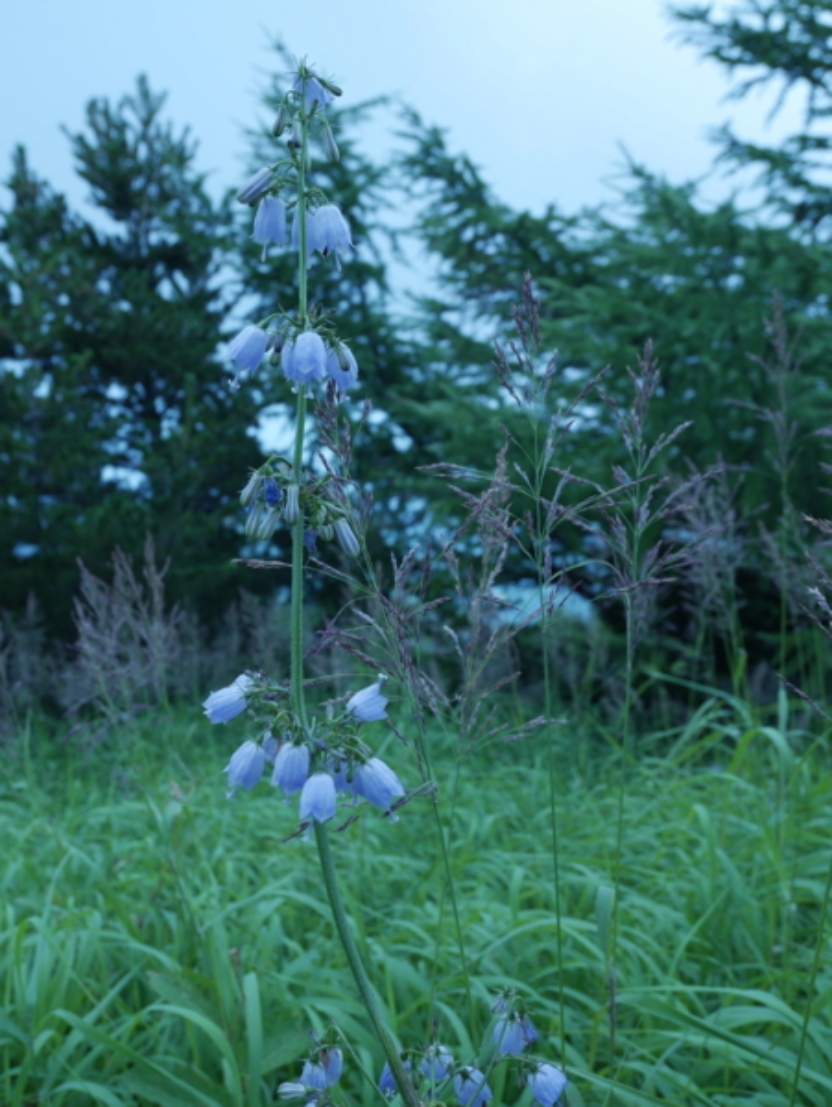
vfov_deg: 56.8
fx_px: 1024
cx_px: 416
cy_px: 554
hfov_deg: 44.2
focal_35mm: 32
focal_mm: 16
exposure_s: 1/250
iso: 200
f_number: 5.6
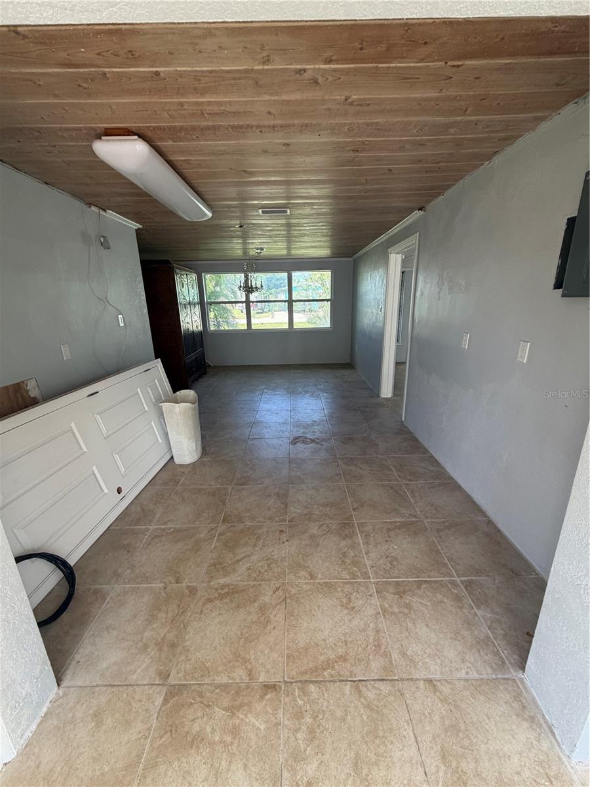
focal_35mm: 14
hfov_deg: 85.7
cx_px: 295
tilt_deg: -14.1
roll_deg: +2.3
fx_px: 318
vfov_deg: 102.1
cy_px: 394
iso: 125
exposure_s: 1/121
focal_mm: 2.22
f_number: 2.2
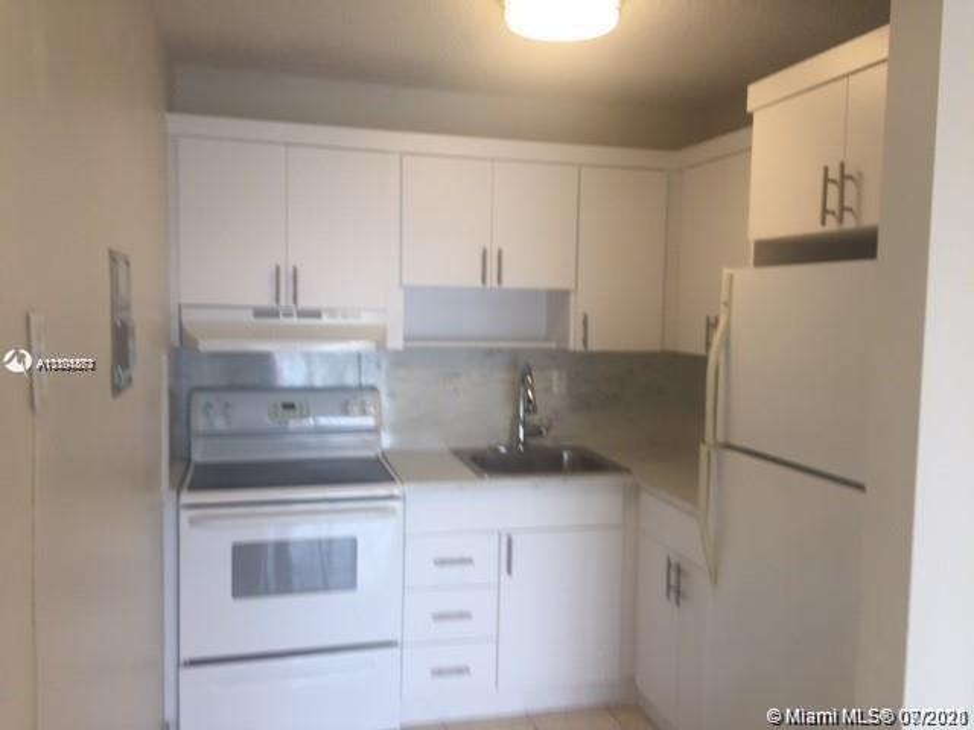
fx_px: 816
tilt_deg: -5.8
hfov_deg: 61.7
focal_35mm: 29
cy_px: 365
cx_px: 487
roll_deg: -1.8
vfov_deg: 48.2
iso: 40
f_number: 2.2
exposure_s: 1/60
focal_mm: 4.15
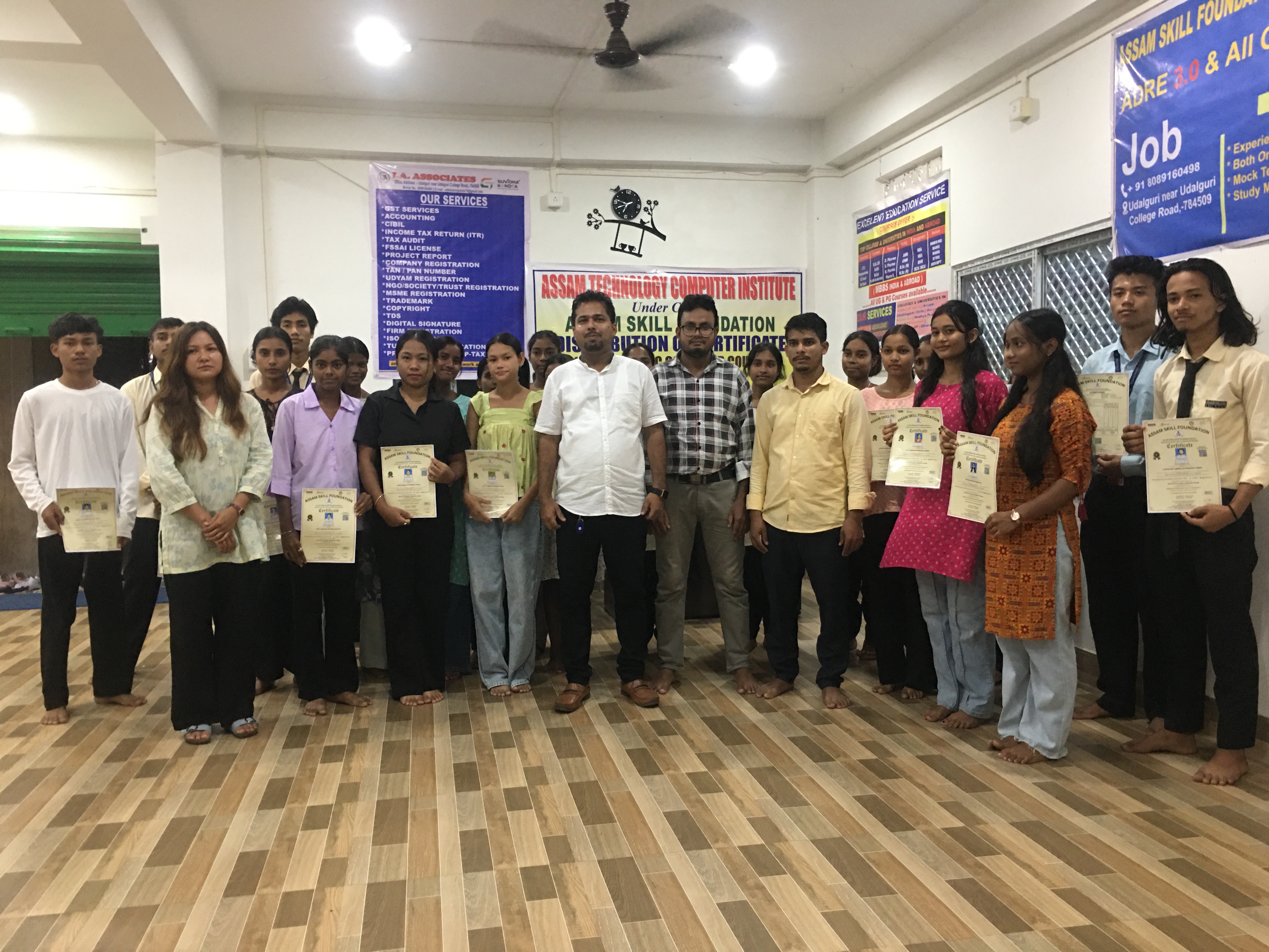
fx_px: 1063
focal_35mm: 29
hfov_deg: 61.7
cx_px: 634
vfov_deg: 48.2
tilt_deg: -2.2
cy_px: 476
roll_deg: +1.0
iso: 80
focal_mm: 4.15
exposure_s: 1/10
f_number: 2.2
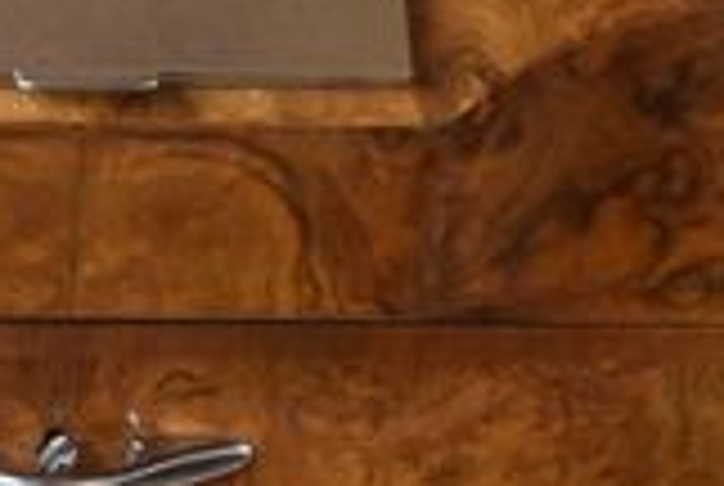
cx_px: 85
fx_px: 2760
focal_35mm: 137
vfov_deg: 10.0
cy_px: 500
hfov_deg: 14.8
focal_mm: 23
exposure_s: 1/125
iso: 800
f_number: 5.6
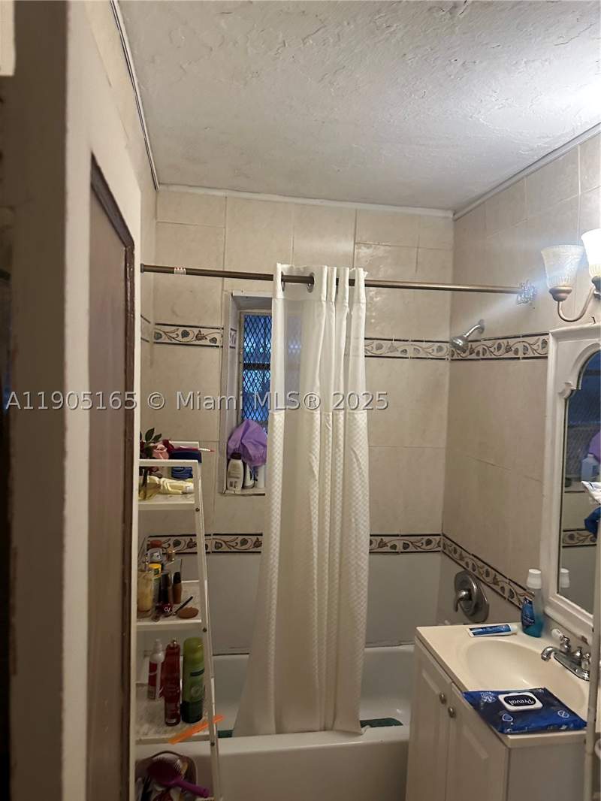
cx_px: 300
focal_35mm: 24
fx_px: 555
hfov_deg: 56.8
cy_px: 400
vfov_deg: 71.6
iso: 320
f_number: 1.78
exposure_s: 1/60
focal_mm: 6.86
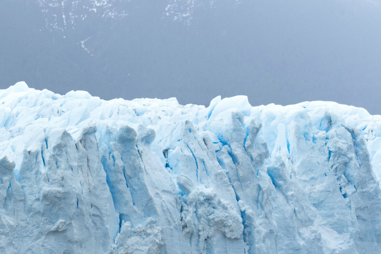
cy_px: 188
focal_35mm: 219
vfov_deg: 6.3
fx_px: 2318
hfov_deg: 9.3
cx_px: -32
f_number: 13
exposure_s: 1/125
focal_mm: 100
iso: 320
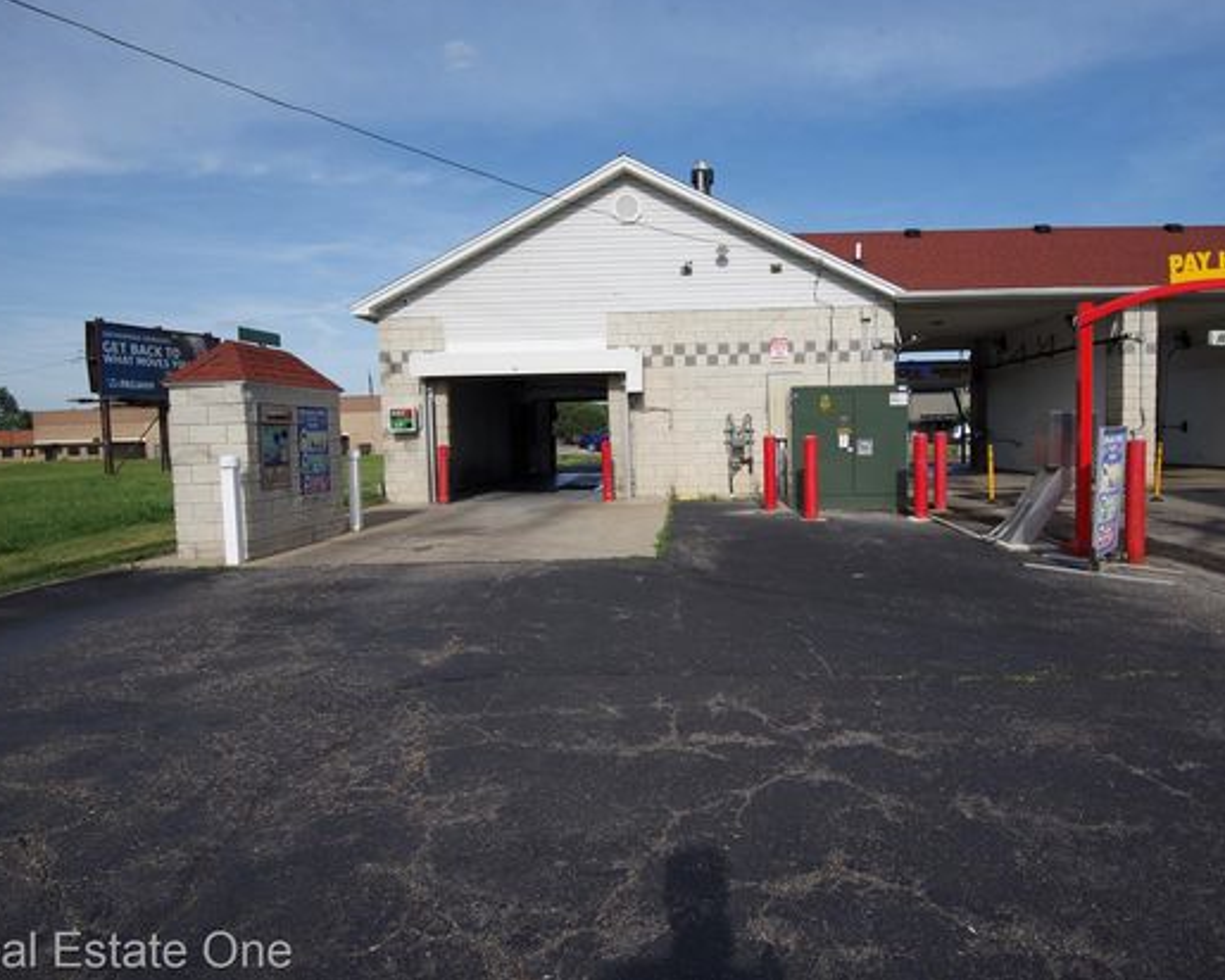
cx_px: 692
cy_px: 477
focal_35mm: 21
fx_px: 761
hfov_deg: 77.3
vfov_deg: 65.5
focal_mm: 18
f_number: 9
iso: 160
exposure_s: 1/250
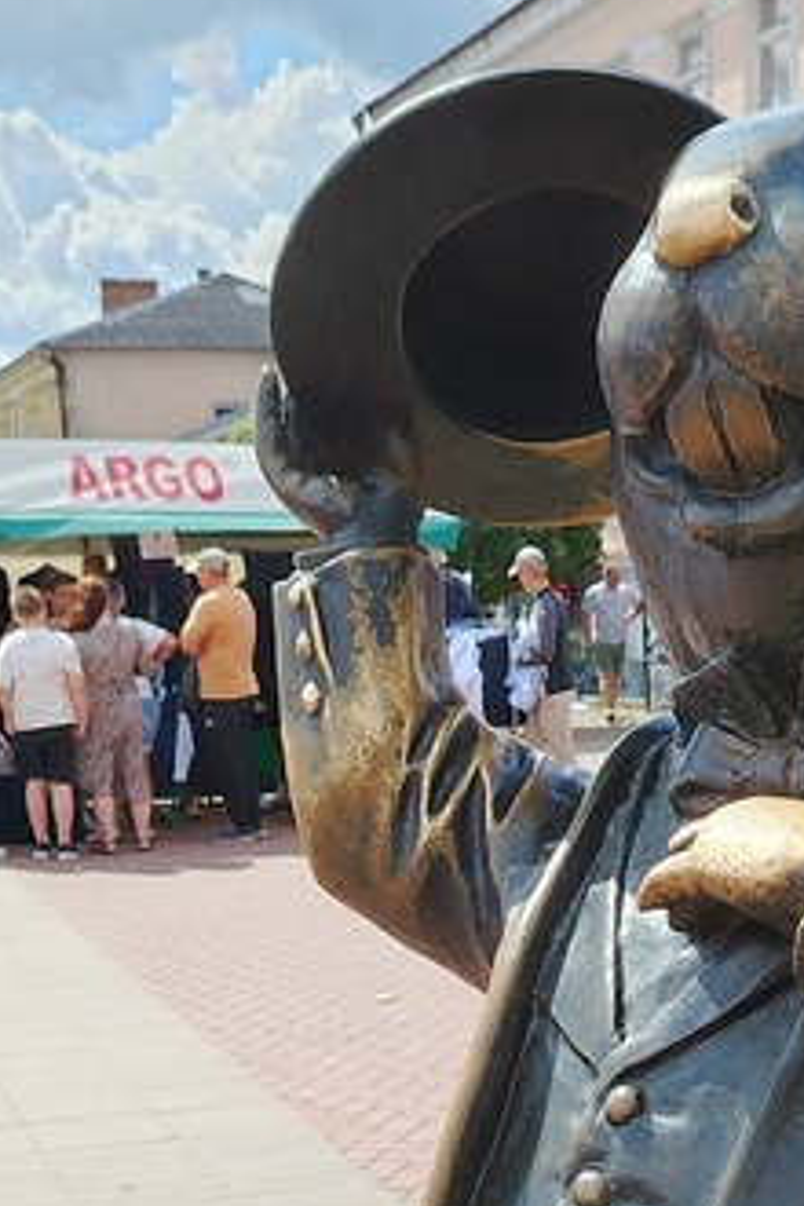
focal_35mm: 67
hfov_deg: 19.8
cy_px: 1299
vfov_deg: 27.7
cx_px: 773
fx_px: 2244
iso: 100
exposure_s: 1/536
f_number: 1.75
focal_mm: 5.25
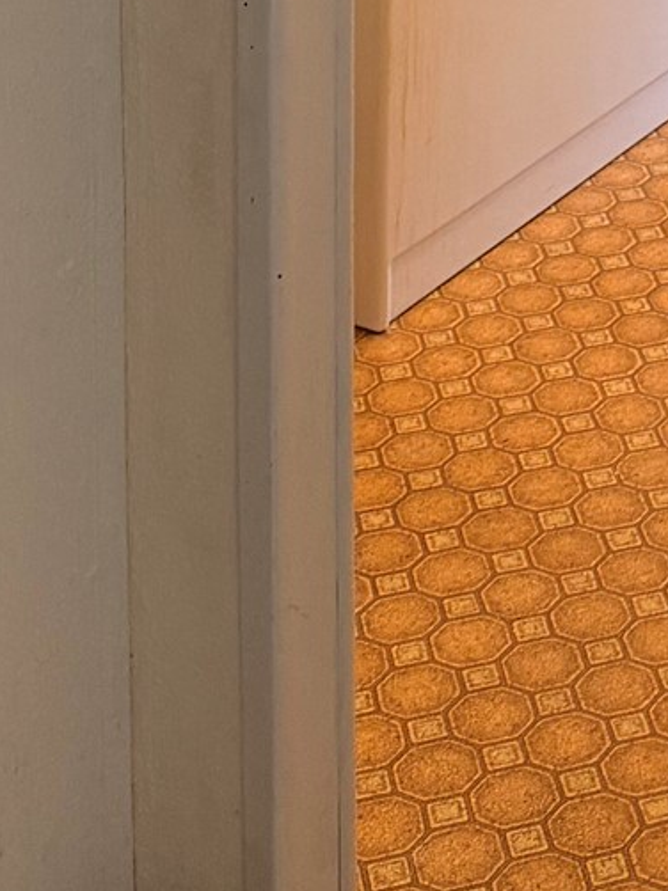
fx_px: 2524
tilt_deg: -8.0
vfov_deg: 17.1
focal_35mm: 98
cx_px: 1103
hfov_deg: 13.8
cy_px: -625
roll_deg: -2.2
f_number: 1.78
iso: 400
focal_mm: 6.76
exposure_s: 1/120
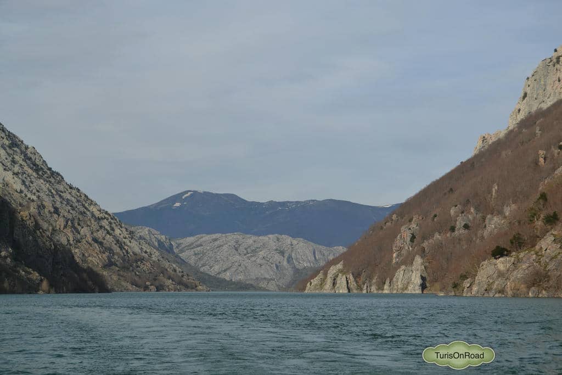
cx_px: 281
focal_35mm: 75
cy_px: 188
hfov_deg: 27.0
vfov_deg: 18.2
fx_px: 1171
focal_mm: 50
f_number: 8
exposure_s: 1/250
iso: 100
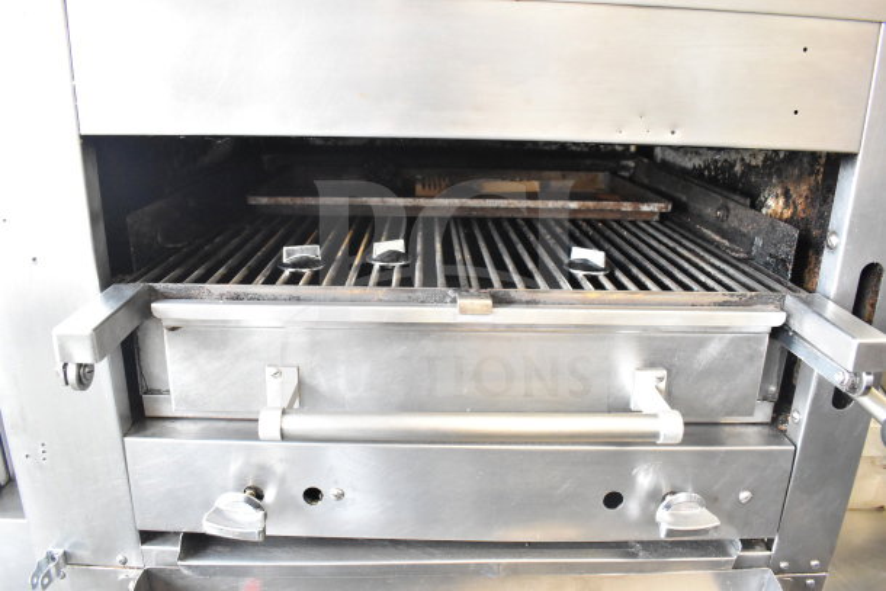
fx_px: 665
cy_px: 296
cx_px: 443
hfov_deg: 67.4
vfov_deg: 48.0
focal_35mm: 27
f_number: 5.6
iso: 6400
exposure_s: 1/125
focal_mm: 18
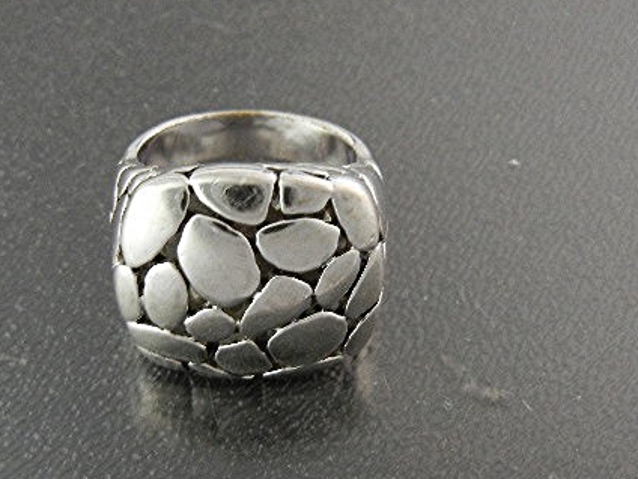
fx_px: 1640
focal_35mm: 89
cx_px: 292
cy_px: 244
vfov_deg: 16.6
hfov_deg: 22.0
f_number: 4
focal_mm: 10.6
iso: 400
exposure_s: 1/19.4
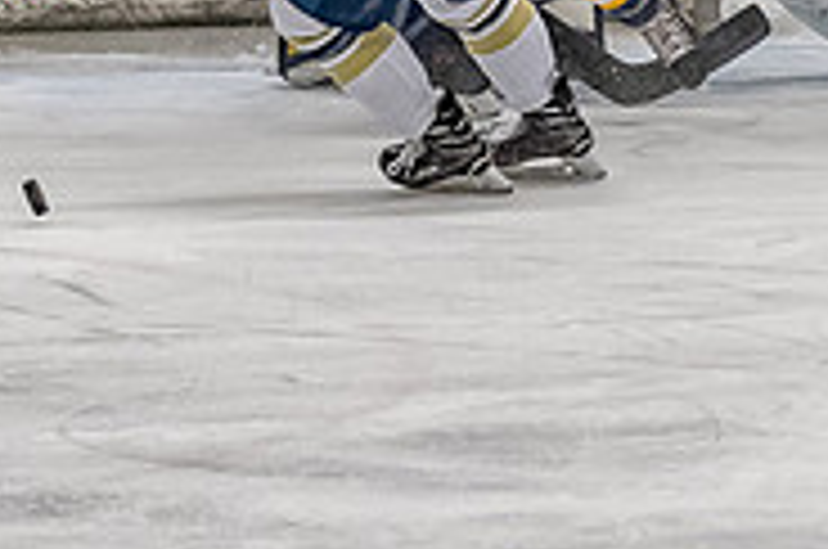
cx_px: 838
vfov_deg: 1.8
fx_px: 17174
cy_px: -173
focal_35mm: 748
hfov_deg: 2.8
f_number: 3.2
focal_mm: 130
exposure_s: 1/800
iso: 1600
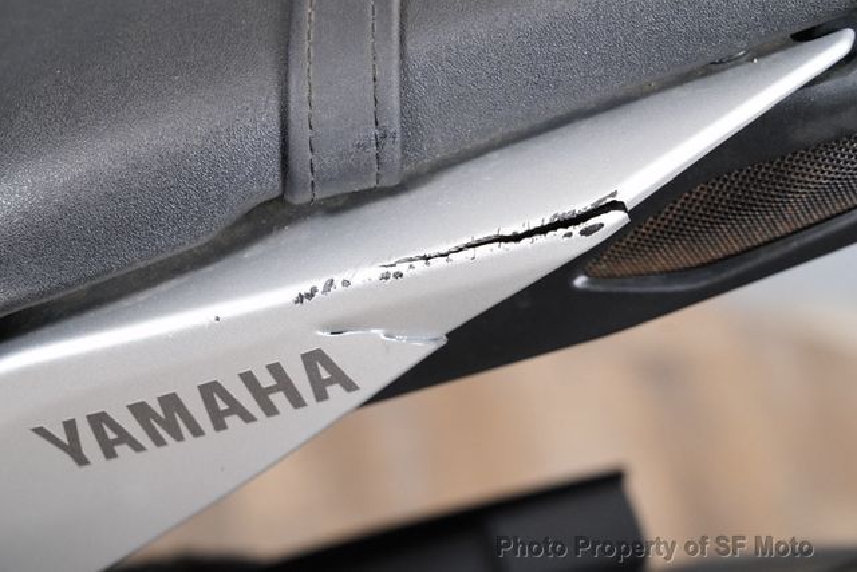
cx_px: 428
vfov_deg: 13.0
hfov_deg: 19.5
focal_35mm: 105
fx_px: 2500
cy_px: 286
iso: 5000
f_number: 7.1
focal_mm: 105
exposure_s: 1/100
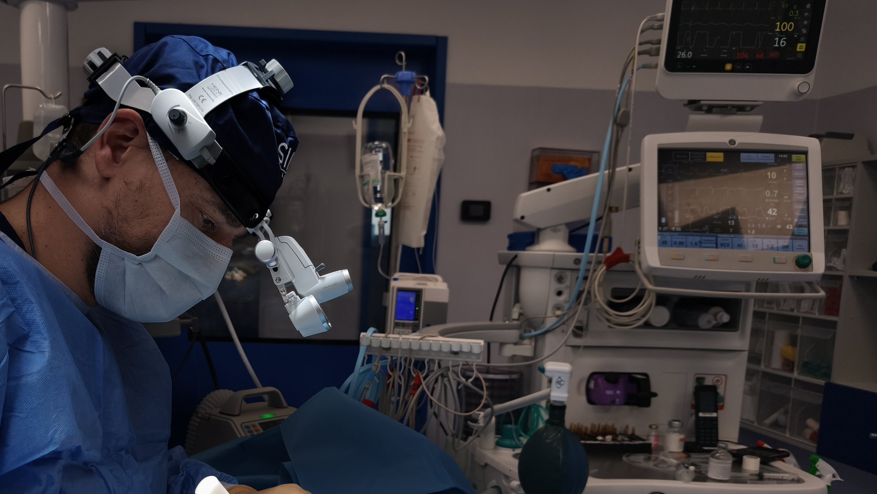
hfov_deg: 55.3
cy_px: 376
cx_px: 286
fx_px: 814
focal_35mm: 35
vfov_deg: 33.0
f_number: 1.6
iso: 50
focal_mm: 6.57
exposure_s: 1/280
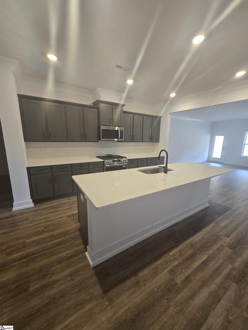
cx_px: 124
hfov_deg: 89.9
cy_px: 165
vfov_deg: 106.2
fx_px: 124
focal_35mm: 13
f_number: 2.2
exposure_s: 1/60
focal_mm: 1.7
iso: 160
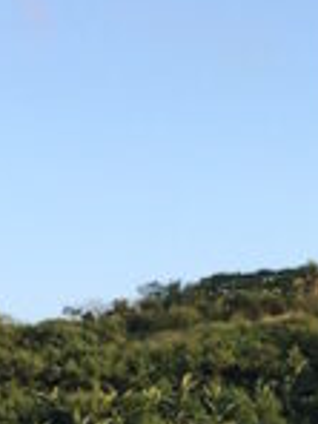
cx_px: 716
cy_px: 451
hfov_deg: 9.8
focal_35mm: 137
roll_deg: +0.6
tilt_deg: +5.8
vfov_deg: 14.1
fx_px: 1678
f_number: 2.2
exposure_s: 1/314
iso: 25
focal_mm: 4.15
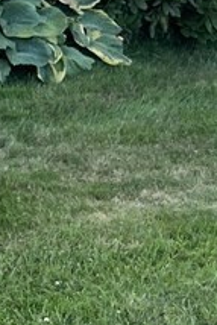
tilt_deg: -8.9
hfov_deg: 6.8
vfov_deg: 10.6
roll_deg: +0.1
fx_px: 1751
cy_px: 123
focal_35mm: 194
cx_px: -281
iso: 50
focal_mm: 5.7
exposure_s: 1/493
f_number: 1.5
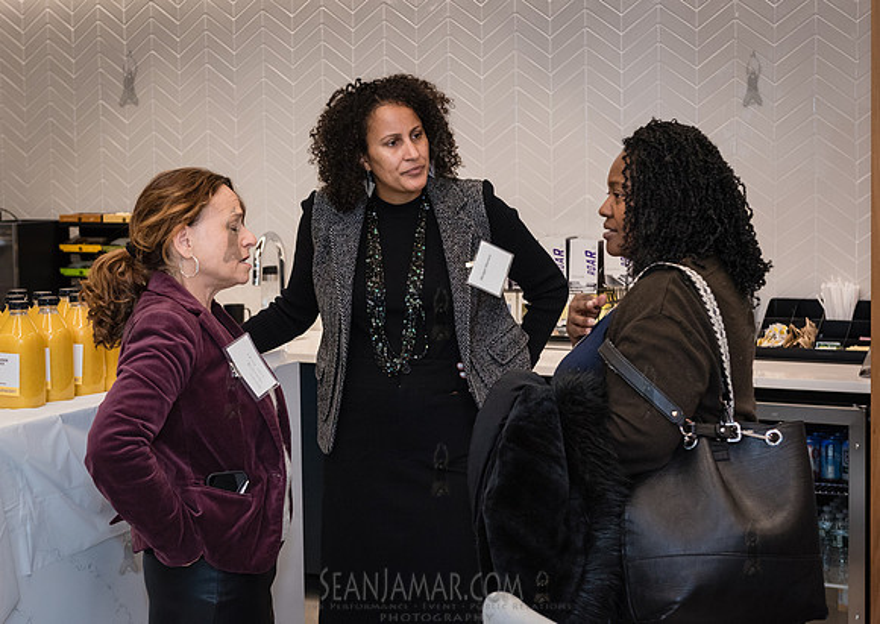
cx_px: 406
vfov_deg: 21.2
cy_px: 267
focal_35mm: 67
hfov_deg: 29.6
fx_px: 1667
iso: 2000
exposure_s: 1/160
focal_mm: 56
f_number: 4.5
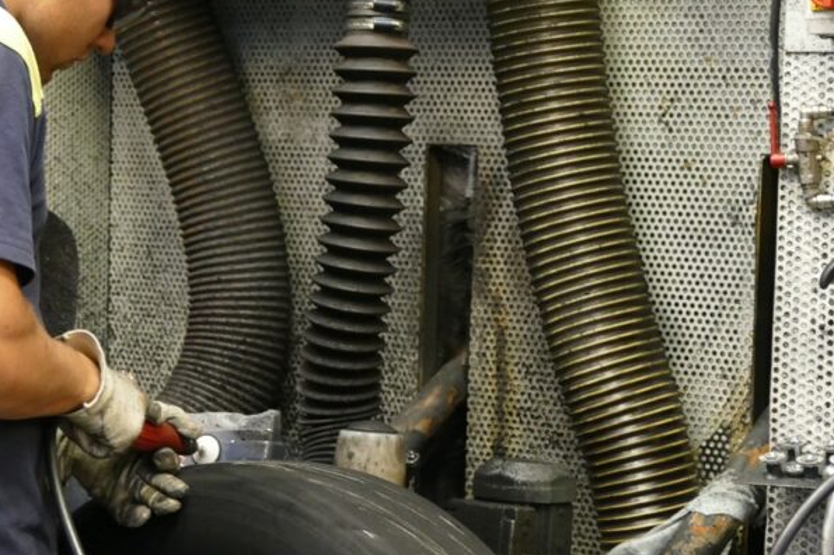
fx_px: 2153
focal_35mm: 93
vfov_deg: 14.7
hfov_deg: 21.9
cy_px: 265
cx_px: 307
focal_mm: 19.84
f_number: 3.4
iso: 1250
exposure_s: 1/80
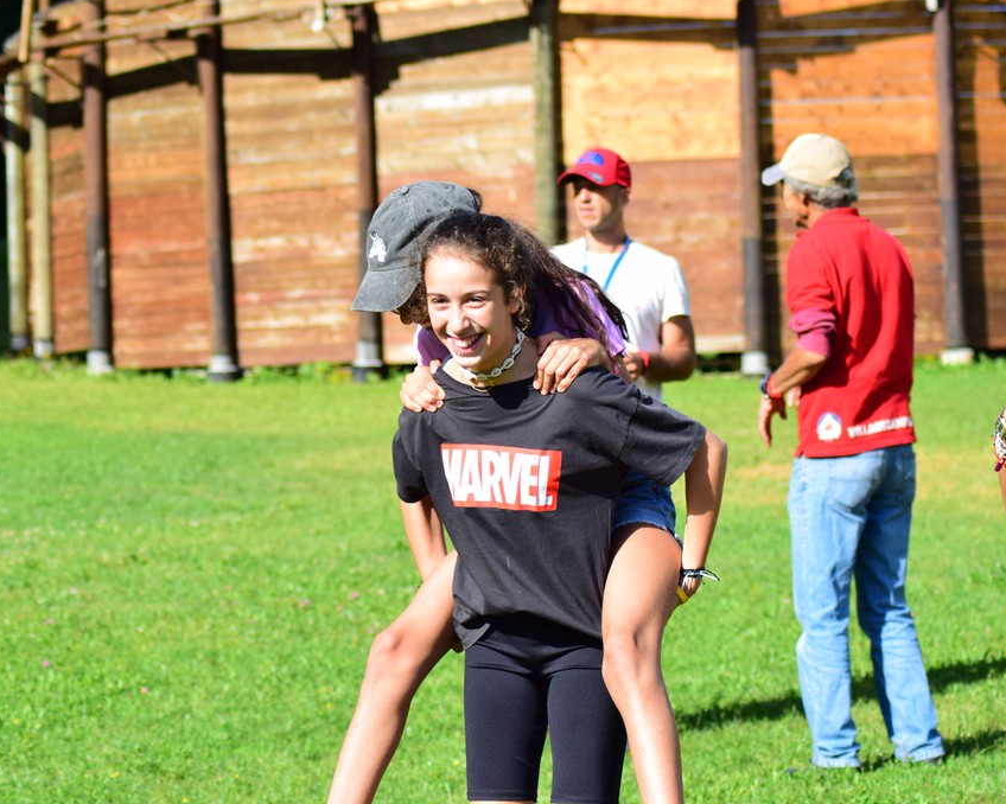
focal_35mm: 119
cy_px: 403
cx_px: 409
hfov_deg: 16.2
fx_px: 3542
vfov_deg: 13.0
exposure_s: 1/1250
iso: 400
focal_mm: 70
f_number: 5.6
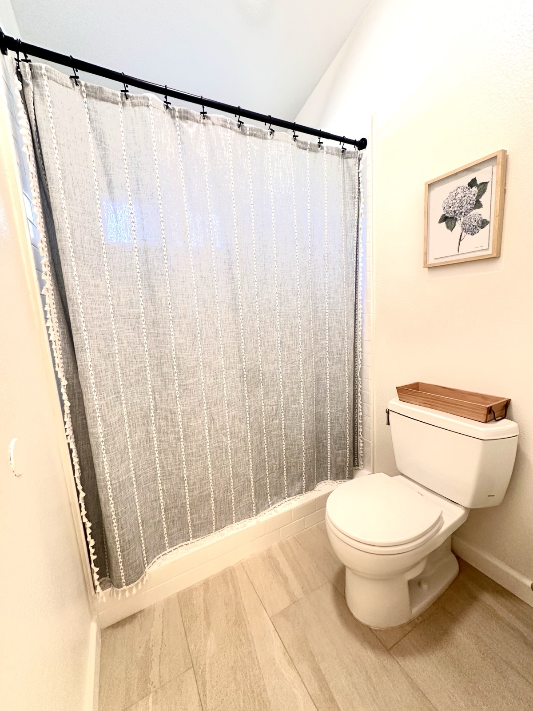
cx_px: 266
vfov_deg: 102.1
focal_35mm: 14
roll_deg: +2.7
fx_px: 287
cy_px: 356
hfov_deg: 85.7
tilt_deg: -8.0
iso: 200
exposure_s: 1/60
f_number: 2.2
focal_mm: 2.22
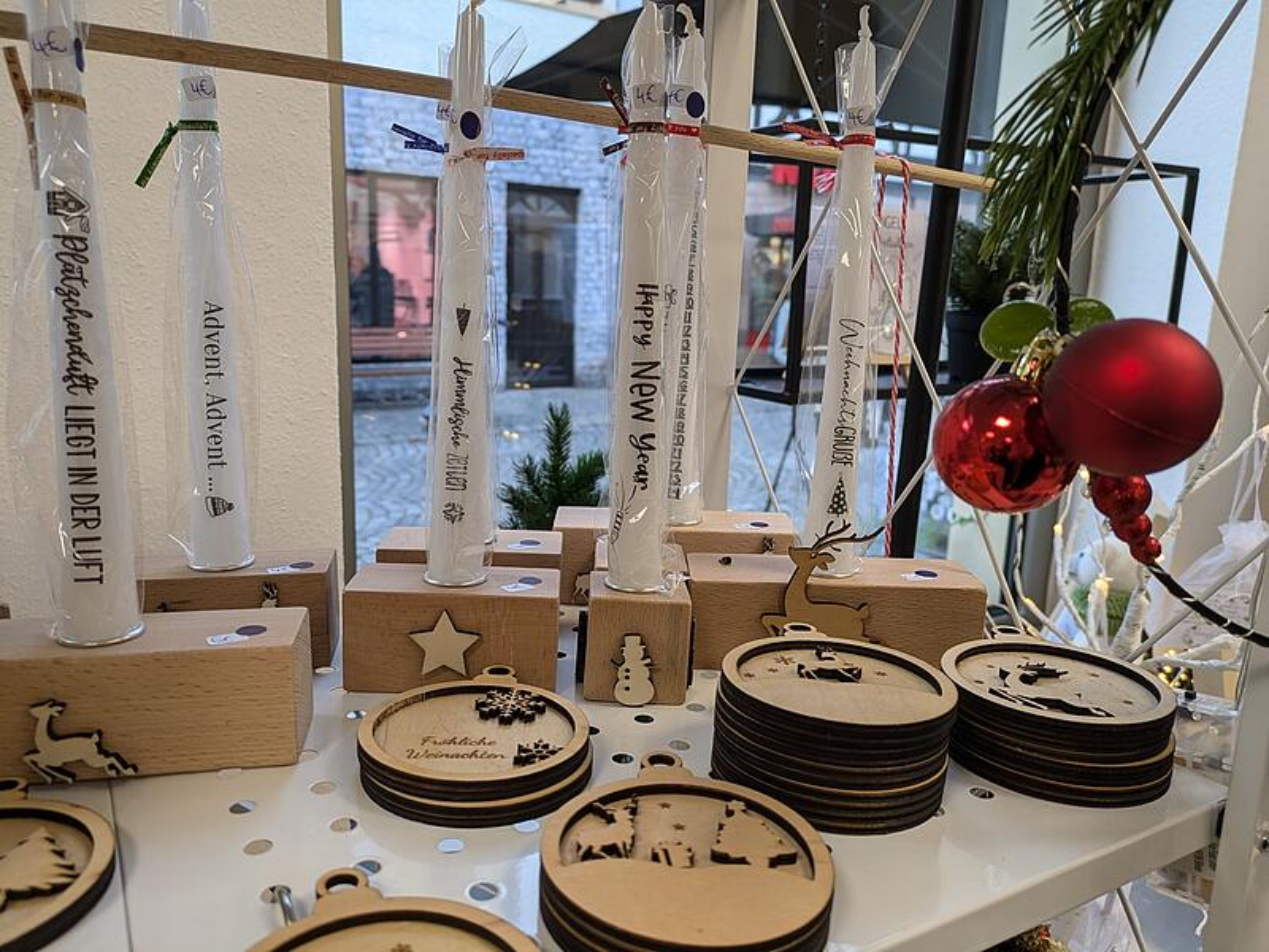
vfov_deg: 54.9
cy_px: 476
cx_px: 634
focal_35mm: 25
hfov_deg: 69.4
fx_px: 916
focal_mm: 5.43
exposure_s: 1/100
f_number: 1.89
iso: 93
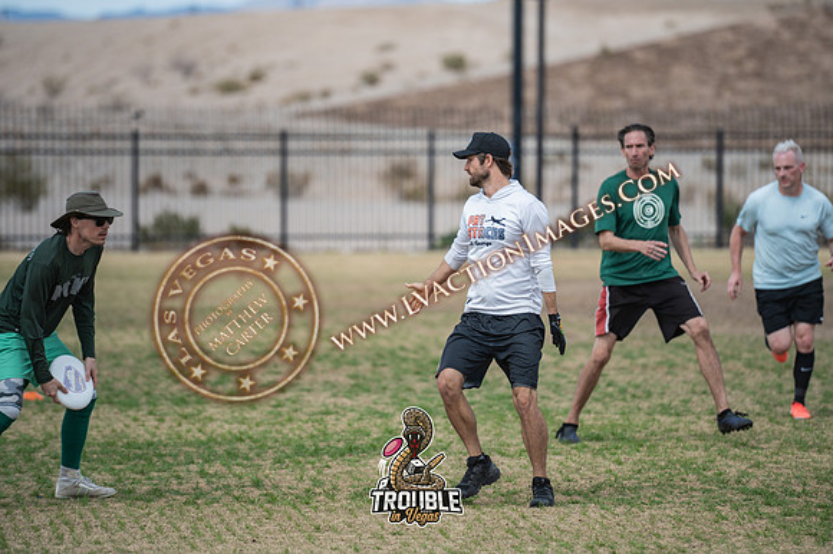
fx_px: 5099
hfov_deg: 9.3
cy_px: 253
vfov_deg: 6.2
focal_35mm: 220
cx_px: 456
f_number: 3.2
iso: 160
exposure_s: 1/3200
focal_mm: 200
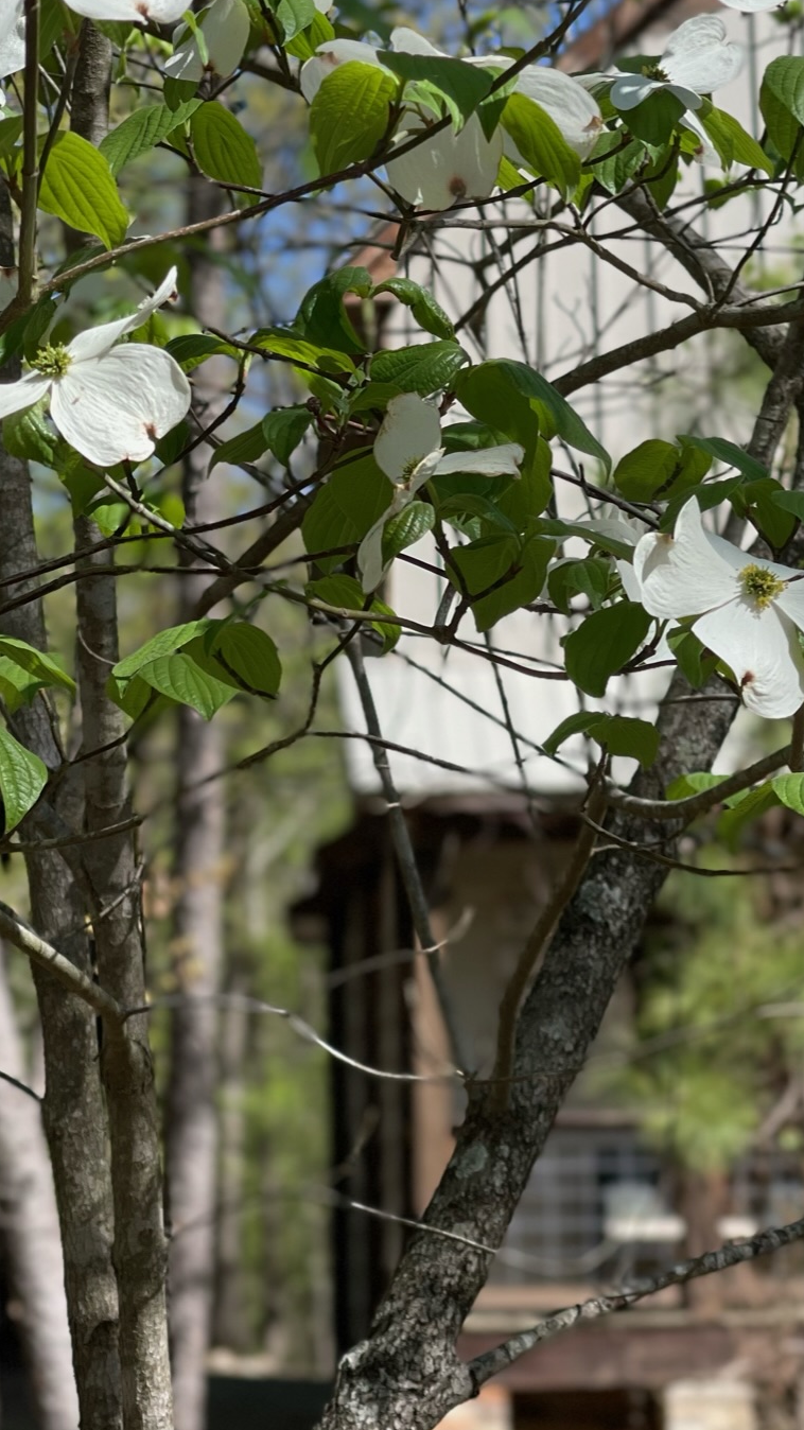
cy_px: 428
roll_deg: +1.9
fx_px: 4018
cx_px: 610
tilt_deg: +11.1
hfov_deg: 11.4
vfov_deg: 20.1
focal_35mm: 106
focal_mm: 7.5
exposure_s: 1/986
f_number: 2.2
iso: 32
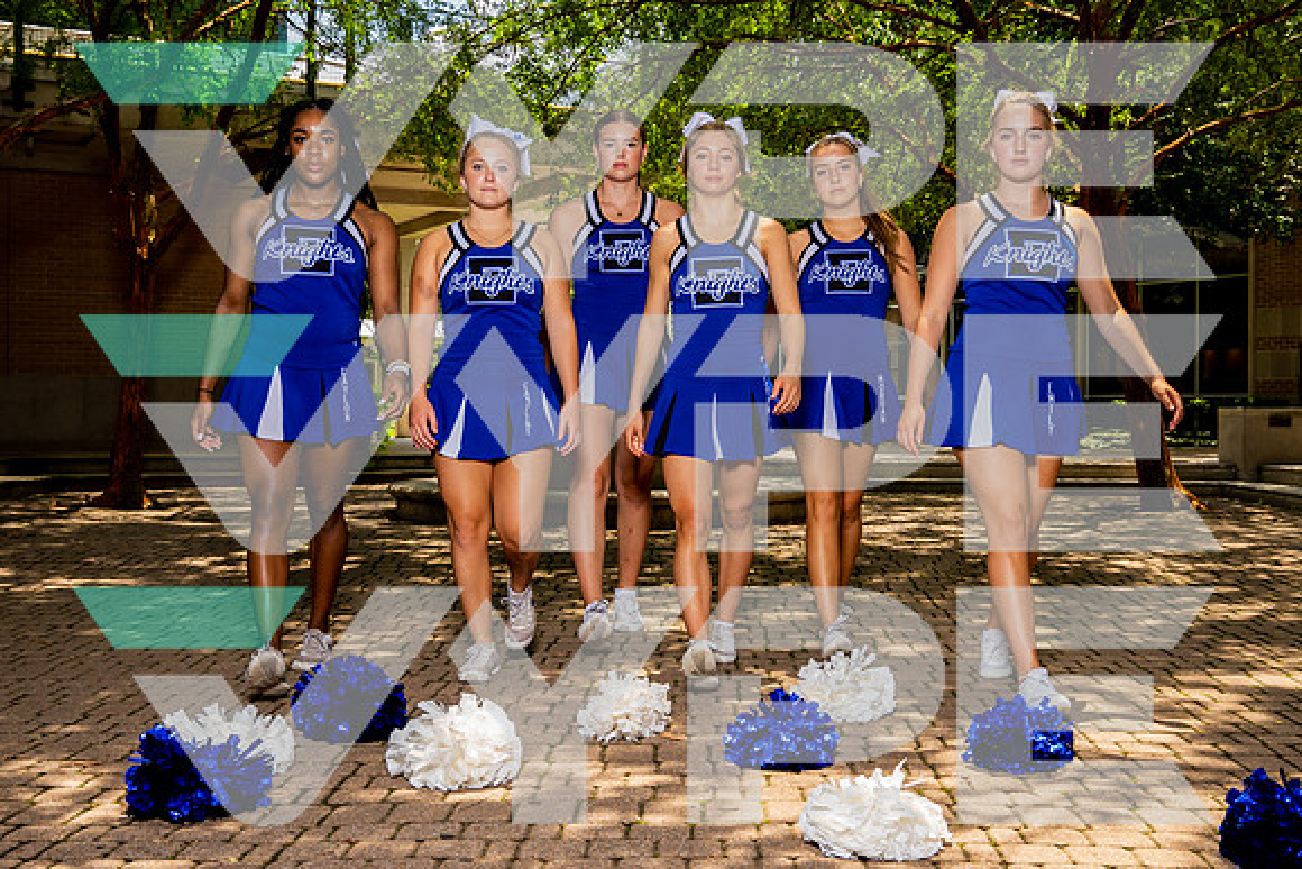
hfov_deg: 45.1
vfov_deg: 31.0
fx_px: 1569
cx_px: 674
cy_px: 421
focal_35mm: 43
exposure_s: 1/250
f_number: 8
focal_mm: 31
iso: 320
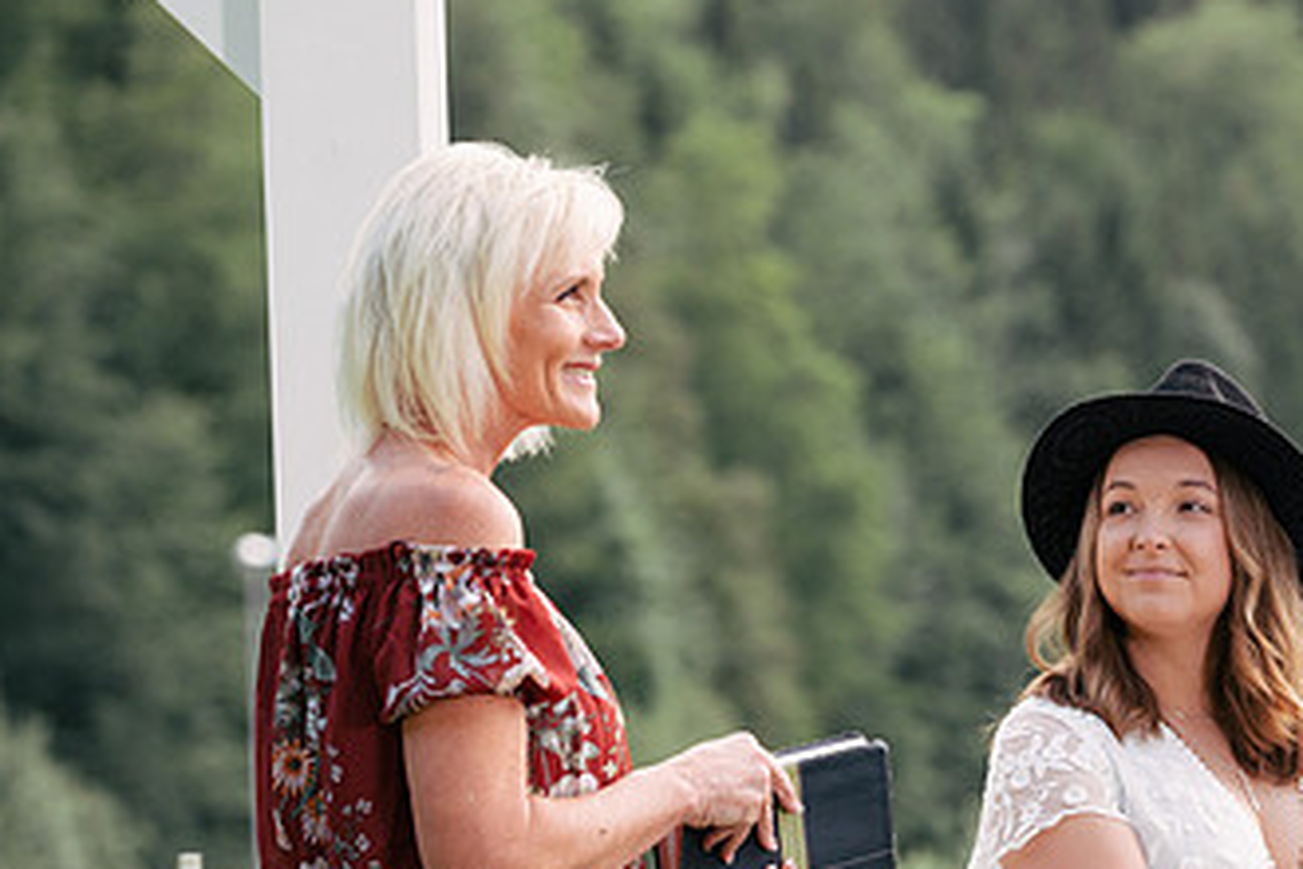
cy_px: 585
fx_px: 8577
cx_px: 1098
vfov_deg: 5.8
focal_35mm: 237
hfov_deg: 8.7
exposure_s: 1/200
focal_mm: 135
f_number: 5.6
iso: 320
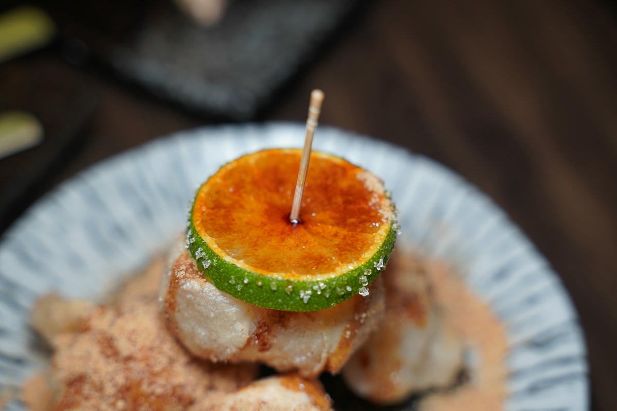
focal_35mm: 75
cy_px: 206
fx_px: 1285
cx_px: 308
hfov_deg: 27.0
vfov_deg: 18.2
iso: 640
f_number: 4
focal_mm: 75
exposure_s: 1/160
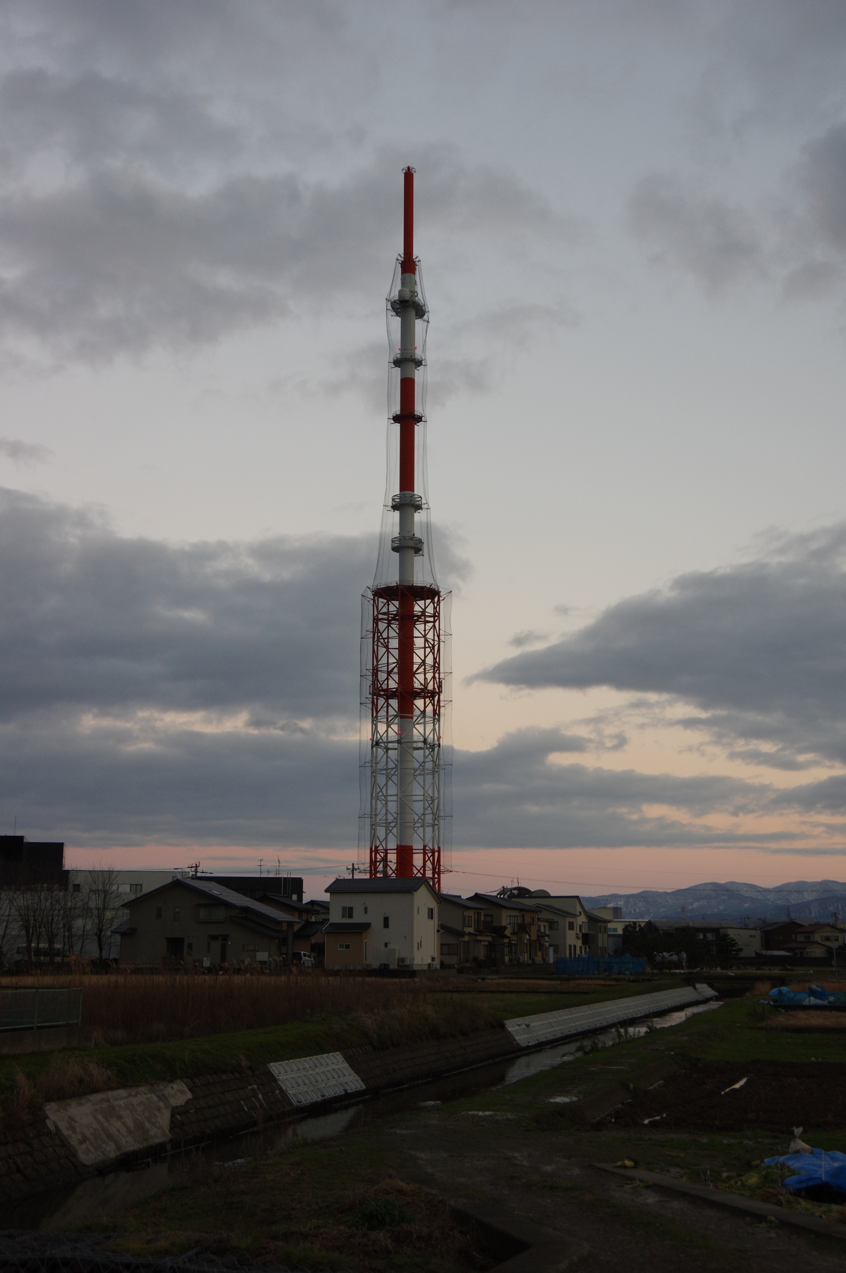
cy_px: 636
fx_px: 1483
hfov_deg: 31.8
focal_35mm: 42
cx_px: 423
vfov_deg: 46.4
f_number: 6.3
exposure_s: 1/50
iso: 400
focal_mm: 28
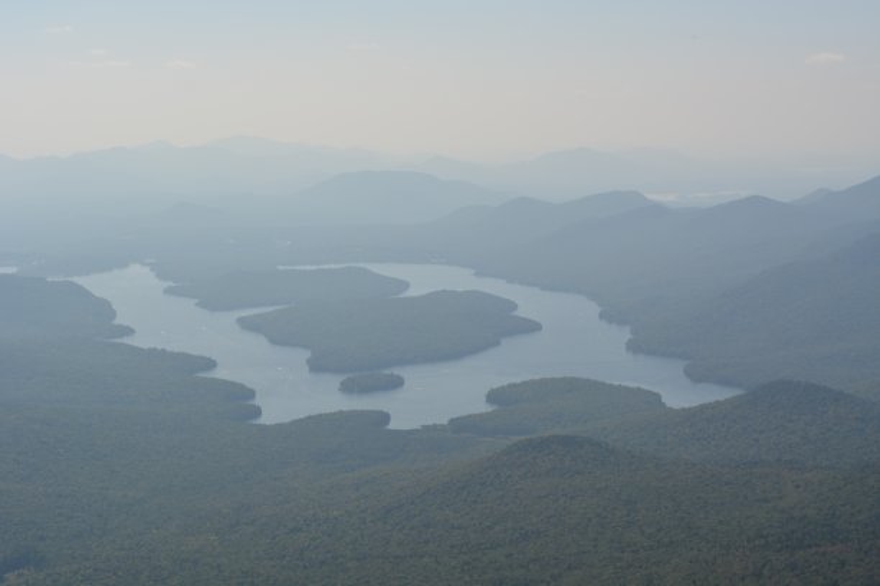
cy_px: 293
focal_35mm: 60
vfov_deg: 22.6
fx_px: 1467
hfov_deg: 33.4
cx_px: 440
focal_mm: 40
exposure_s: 1/320
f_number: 9
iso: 100
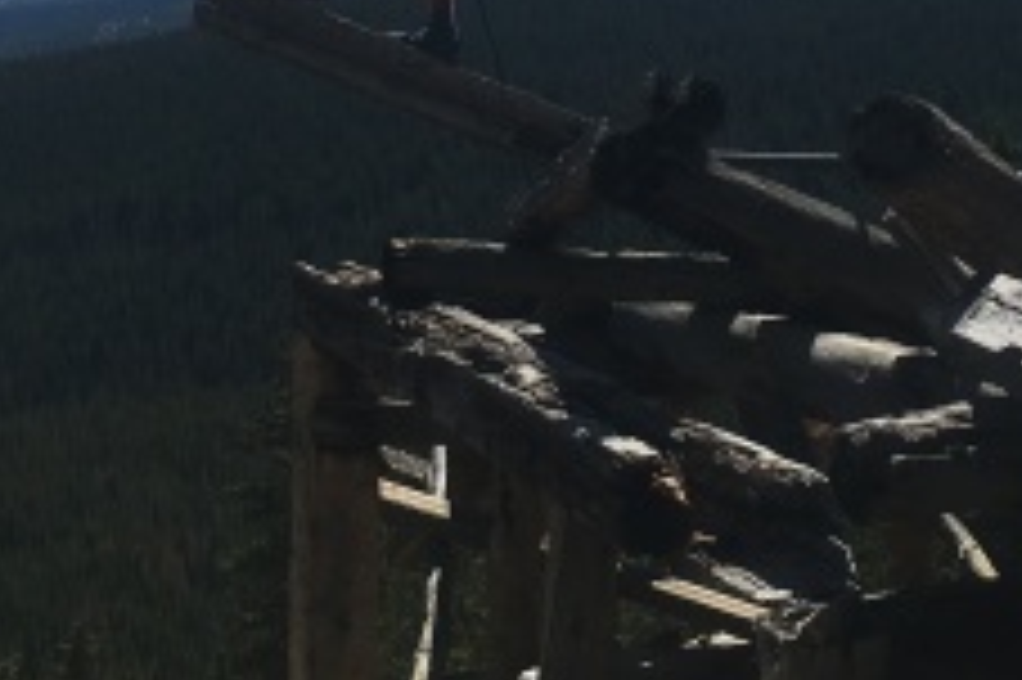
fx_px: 2411
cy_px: -104
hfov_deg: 23.9
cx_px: 603
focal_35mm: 85
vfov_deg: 15.5
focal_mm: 4.15
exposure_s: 1/4049
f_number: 2.2
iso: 25
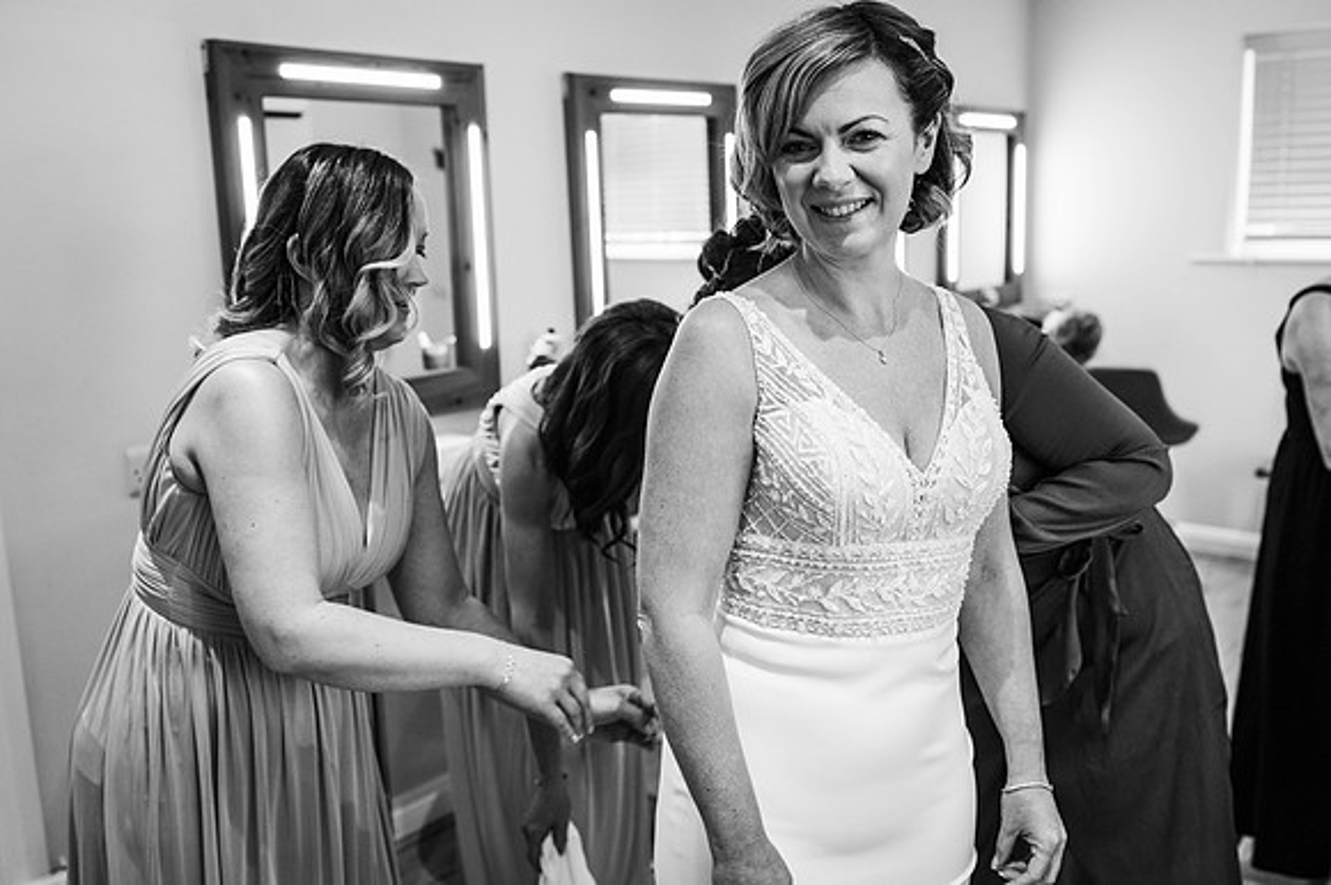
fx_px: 1293
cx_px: 666
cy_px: 442
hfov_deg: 54.5
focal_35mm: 35
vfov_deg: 37.8
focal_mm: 35
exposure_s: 1/200
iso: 400
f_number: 3.2
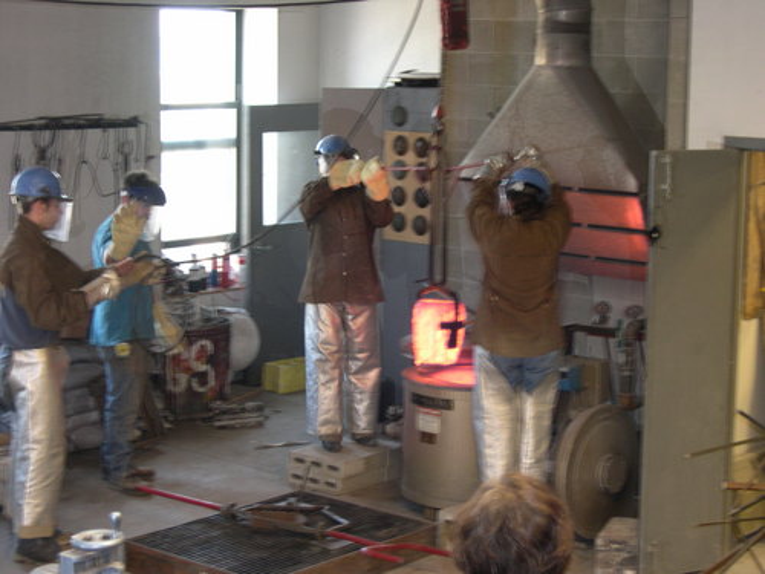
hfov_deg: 27.0
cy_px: 287
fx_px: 1591
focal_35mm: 72
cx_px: 382
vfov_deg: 20.4
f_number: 3.8
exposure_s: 1/15.1
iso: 230
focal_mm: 15.3
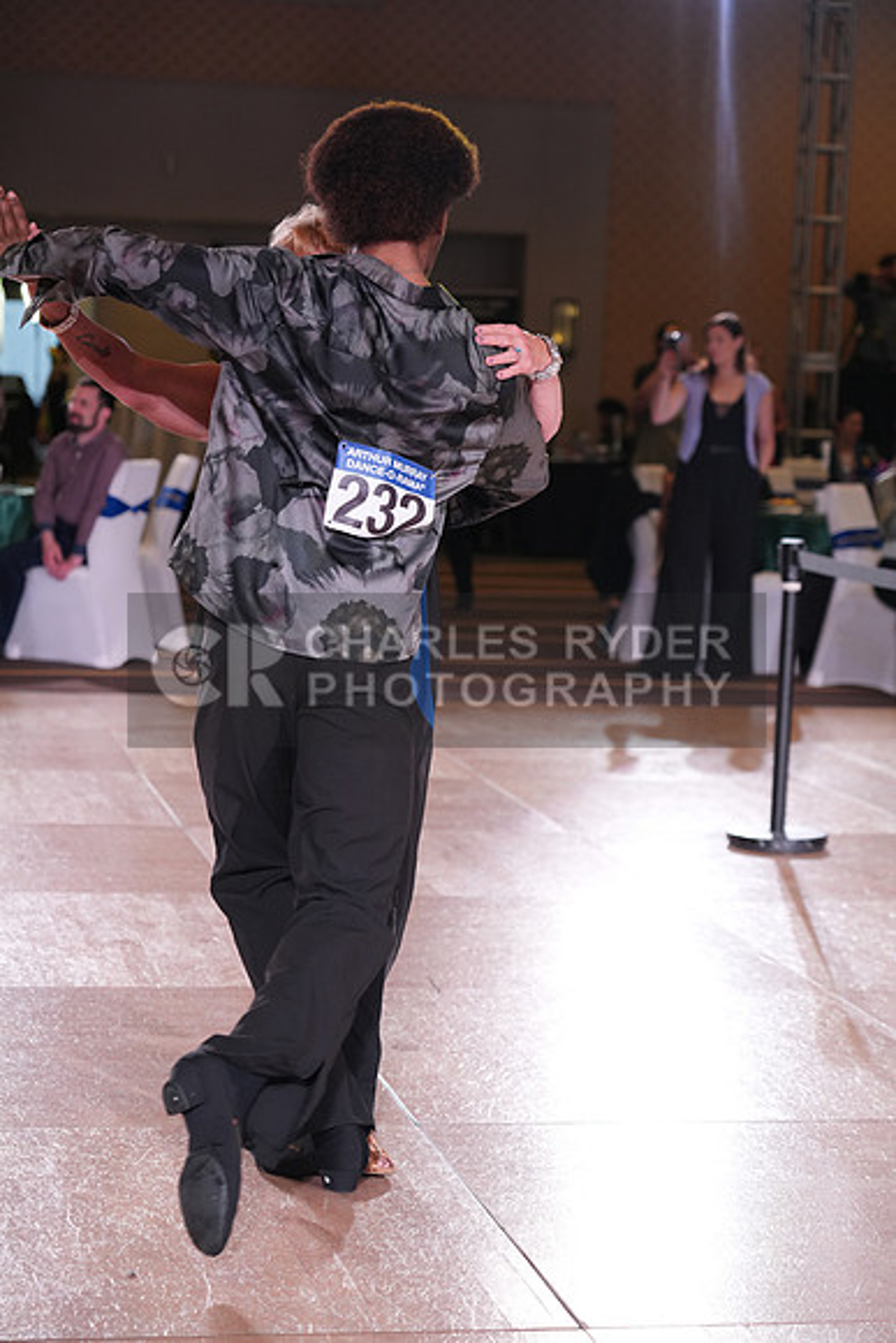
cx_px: 448
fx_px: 2873
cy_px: 672
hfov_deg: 17.7
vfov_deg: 26.3
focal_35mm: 77
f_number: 4
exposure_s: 1/320
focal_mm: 77
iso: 1600
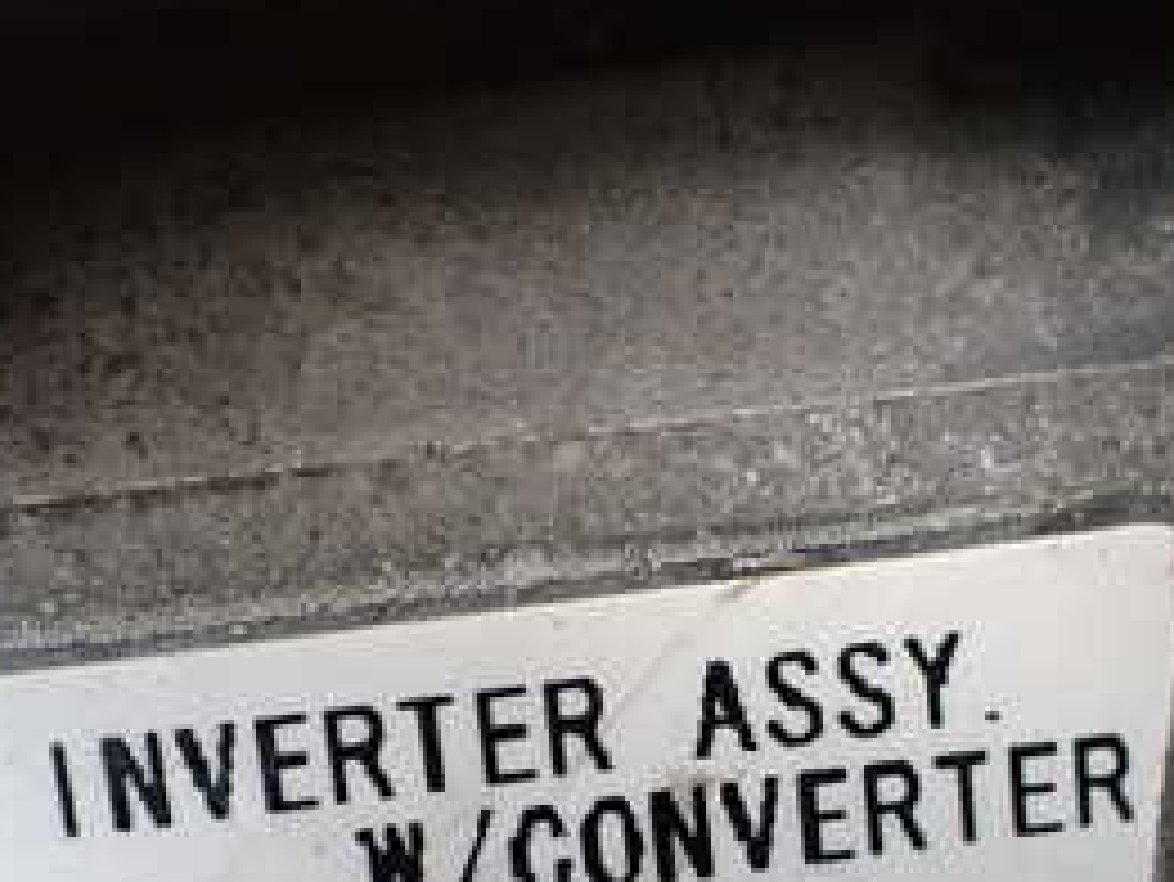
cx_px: 643
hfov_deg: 28.1
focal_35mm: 69
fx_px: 2341
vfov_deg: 20.8
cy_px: 806
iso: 320
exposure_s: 1/125
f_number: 2.3
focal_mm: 5.4
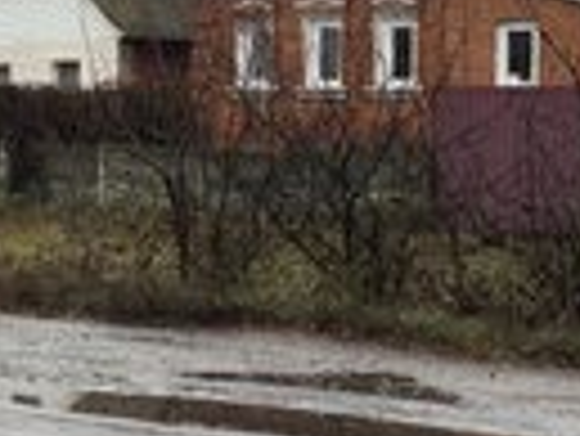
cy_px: 45
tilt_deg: +1.1
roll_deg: -1.4
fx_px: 2499
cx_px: 22
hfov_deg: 13.1
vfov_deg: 9.9
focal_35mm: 149
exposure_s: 1/364
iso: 64
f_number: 1.78
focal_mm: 6.76
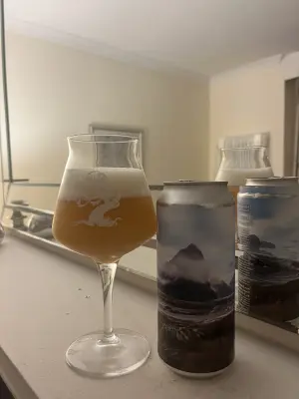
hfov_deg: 53.1
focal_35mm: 26
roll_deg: +1.7
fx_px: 299
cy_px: 200
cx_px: 150
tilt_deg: -5.2
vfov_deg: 67.3
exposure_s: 1/25
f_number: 1.6
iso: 500
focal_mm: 5.1
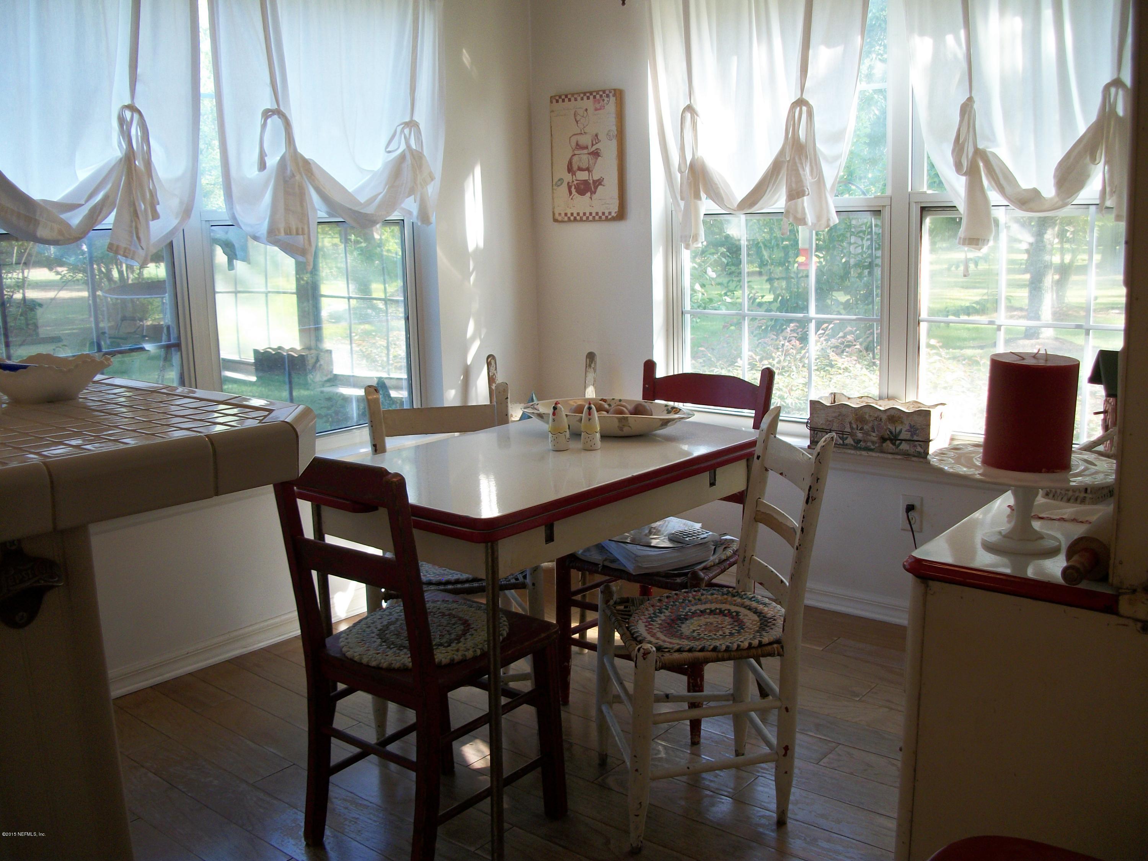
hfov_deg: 56.8
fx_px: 1061
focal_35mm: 32
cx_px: 574
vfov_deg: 44.2
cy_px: 430
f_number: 2.9
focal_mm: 5.7
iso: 80
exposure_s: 1/40
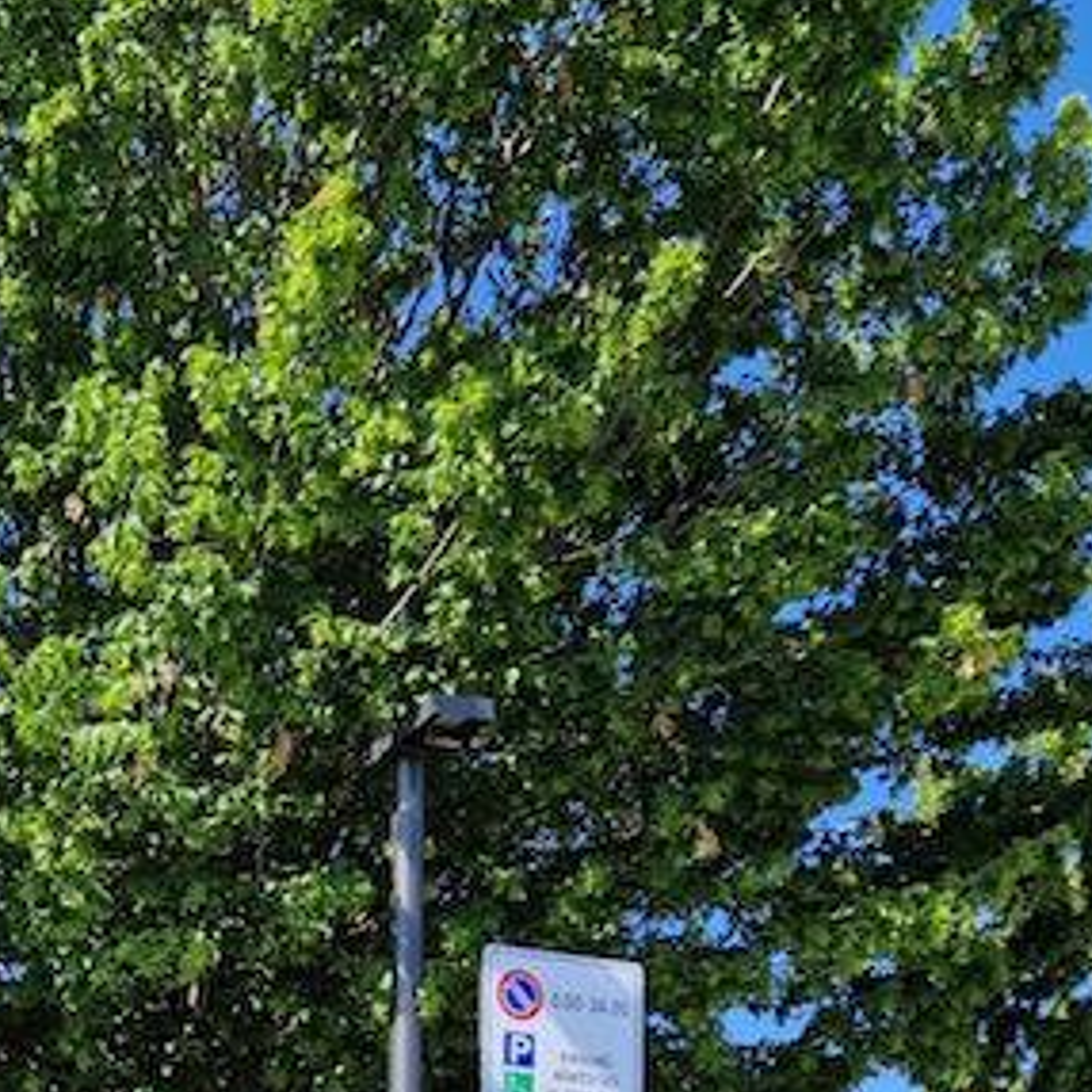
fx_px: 2284
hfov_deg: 26.1
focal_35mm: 64
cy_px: 1262
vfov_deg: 24.7
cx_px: 137
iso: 50
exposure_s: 1/962
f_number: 1.8
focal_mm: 5.4
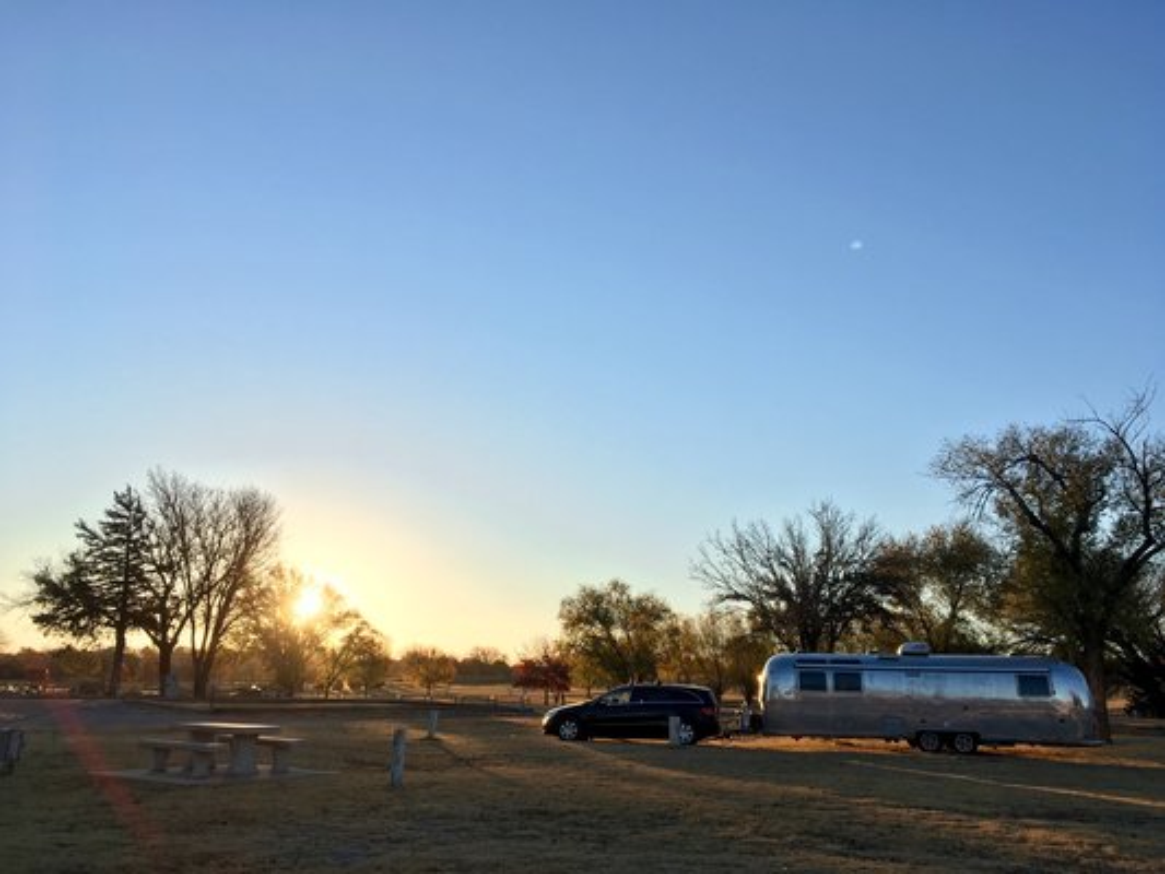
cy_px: 437
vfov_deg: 48.2
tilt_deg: +13.0
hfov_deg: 61.6
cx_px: 582
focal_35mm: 29
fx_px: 976
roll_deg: -0.4
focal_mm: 4.15
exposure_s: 1/519
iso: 25
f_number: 2.2
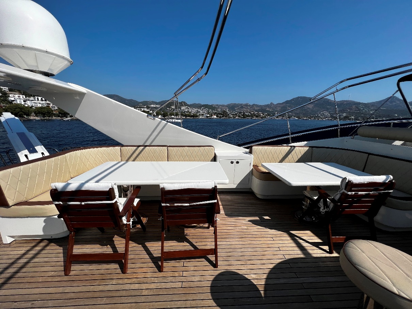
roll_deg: -2.6
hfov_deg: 106.2
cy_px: 154
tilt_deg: -13.4
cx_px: 206
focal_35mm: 13
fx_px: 155
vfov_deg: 89.9
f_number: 1.8
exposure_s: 1/4065
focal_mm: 1.57
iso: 40
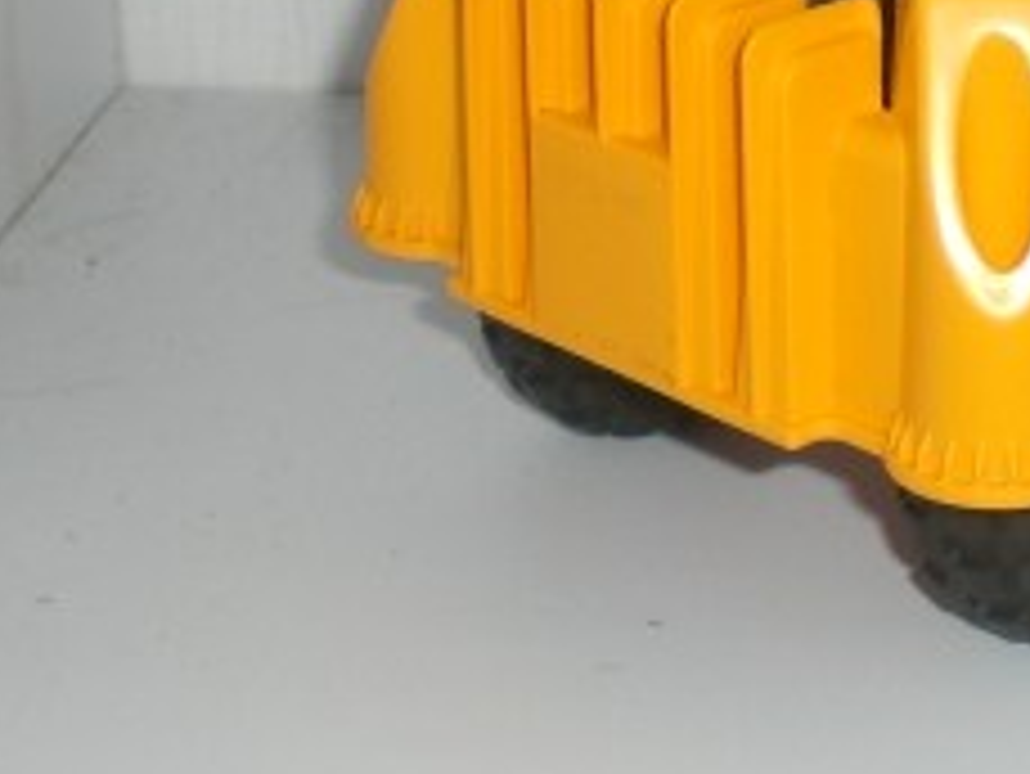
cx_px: 1043
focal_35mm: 106
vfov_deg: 13.8
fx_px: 3156
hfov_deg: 18.1
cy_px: 9
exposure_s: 1/60
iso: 50
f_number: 3.1
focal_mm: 6.3
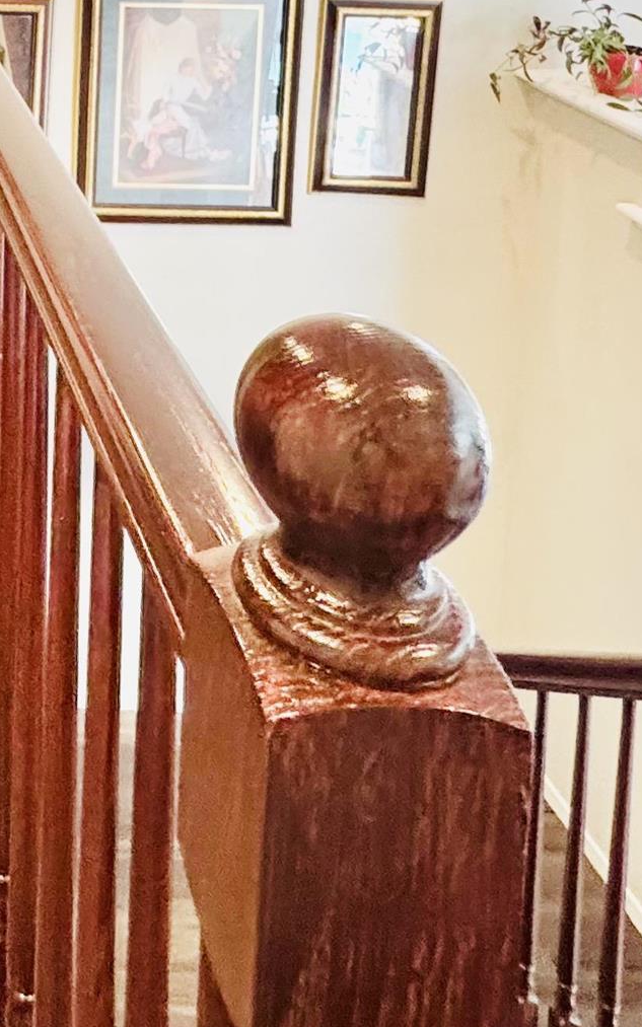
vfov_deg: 36.6
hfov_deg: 23.7
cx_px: -277
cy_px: -133
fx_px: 1260
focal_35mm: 45
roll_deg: +0.4
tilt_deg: -6.1
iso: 250
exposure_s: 1/60
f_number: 2.2
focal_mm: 2.22
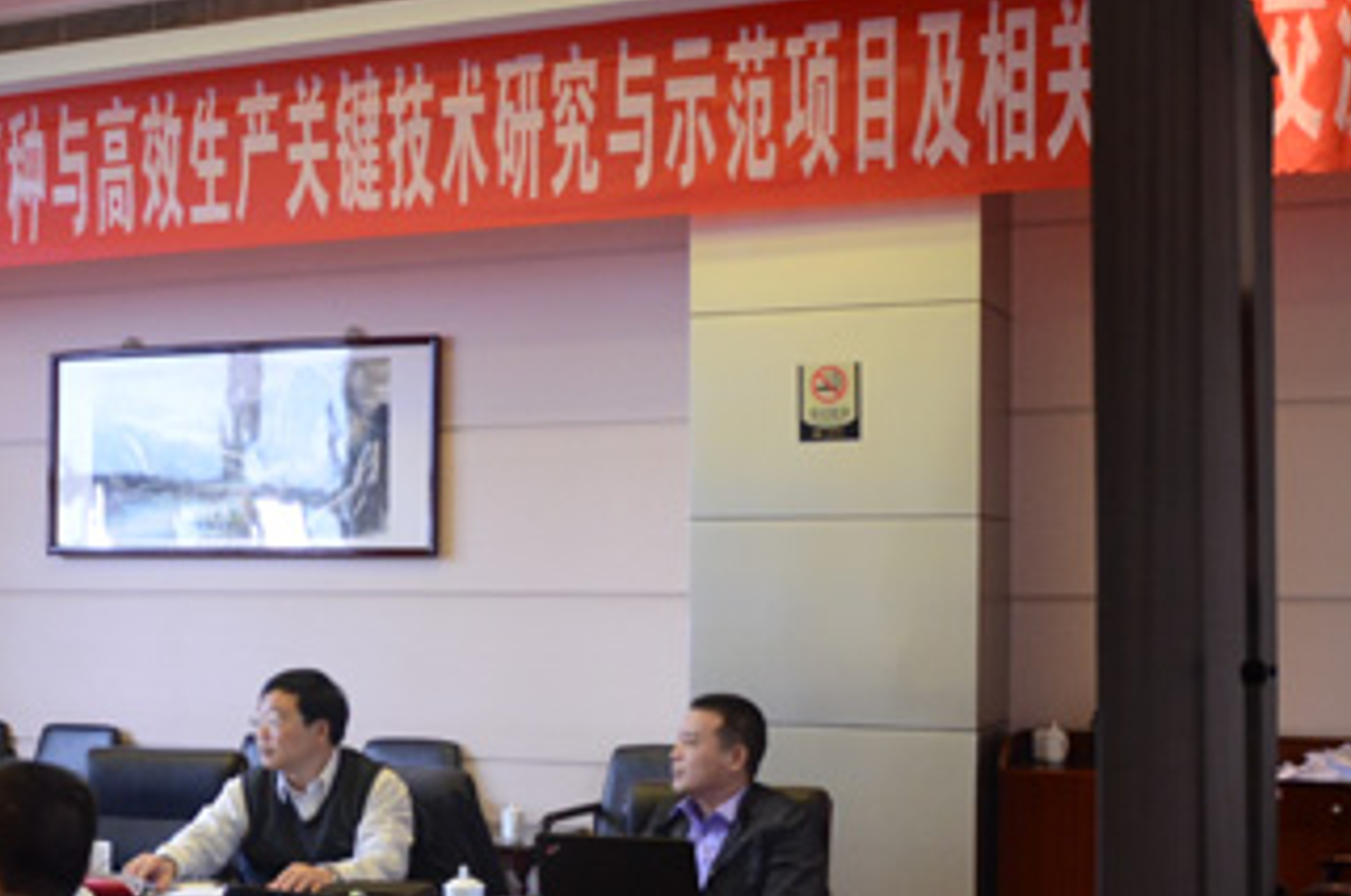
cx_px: 400
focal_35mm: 56
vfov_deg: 24.0
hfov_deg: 35.2
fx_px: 2098
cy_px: 625
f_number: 4.5
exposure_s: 1/80
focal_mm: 24
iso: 1600
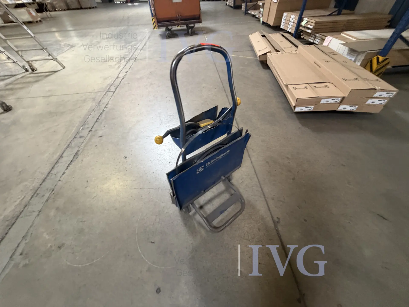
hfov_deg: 102.1
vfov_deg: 85.7
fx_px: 165
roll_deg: +2.4
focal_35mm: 14
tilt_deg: -40.4
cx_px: 204
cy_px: 154
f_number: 2.2
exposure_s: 1/50
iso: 320
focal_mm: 2.22
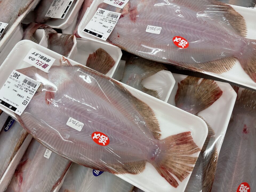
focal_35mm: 26
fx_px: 192
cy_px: 96
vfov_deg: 53.1
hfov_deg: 67.3
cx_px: 128
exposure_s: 1/120
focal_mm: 5.96
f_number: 1.6
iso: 125
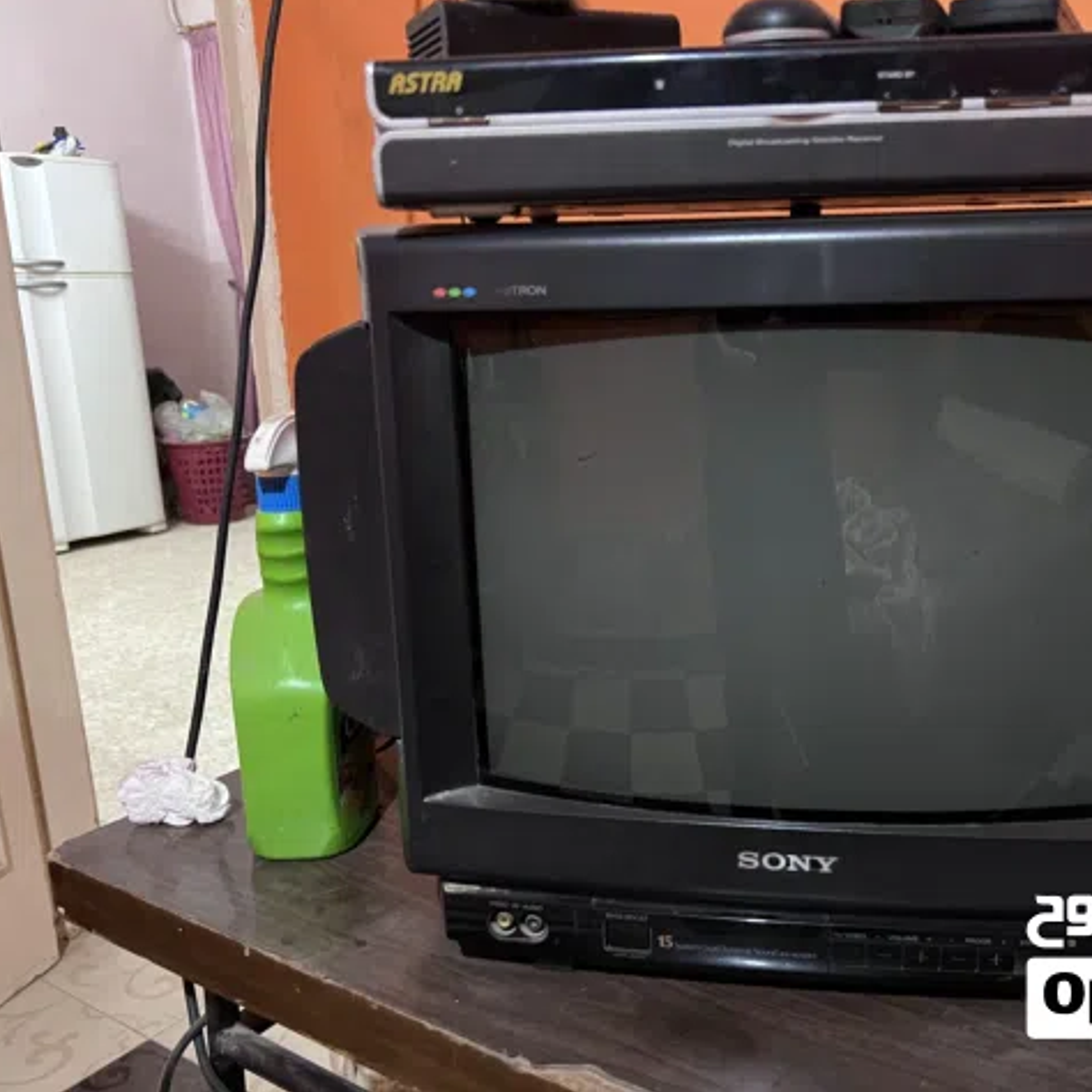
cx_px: 680
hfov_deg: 52.0
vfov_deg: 52.5
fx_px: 1106
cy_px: 541
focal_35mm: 31
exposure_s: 1/33
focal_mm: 5.7
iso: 640
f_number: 1.5
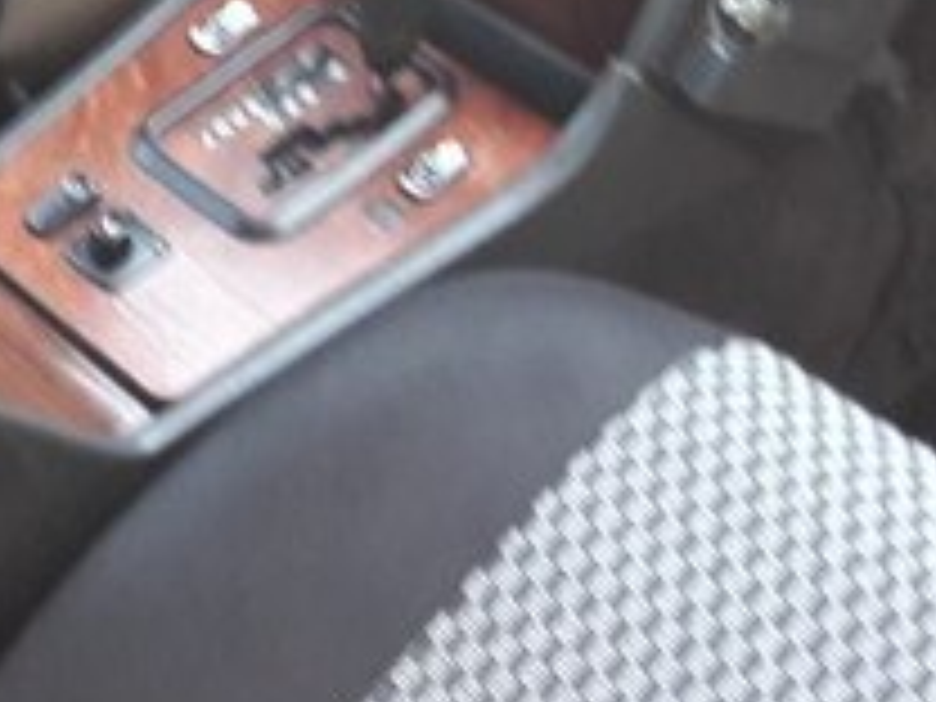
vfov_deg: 15.8
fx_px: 2407
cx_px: 158
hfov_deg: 21.7
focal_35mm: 89
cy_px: -214
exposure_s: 1/20
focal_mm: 3.7
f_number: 1.9
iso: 160
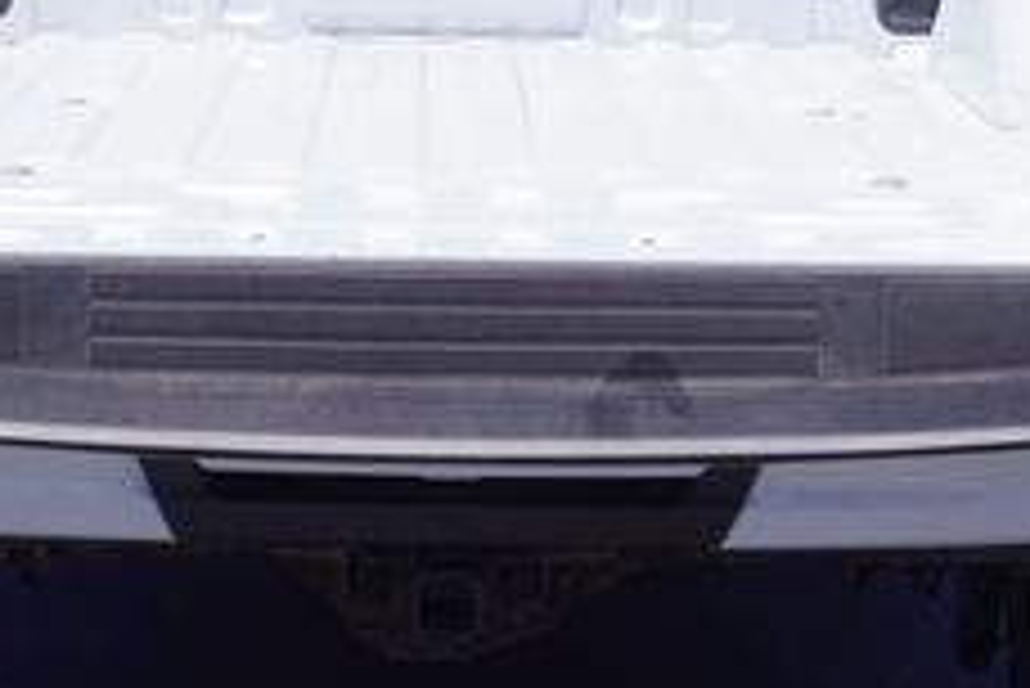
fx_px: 3962
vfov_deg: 9.9
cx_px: 409
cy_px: 117
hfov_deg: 14.8
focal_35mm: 138
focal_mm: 33
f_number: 11
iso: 100
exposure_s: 1/125
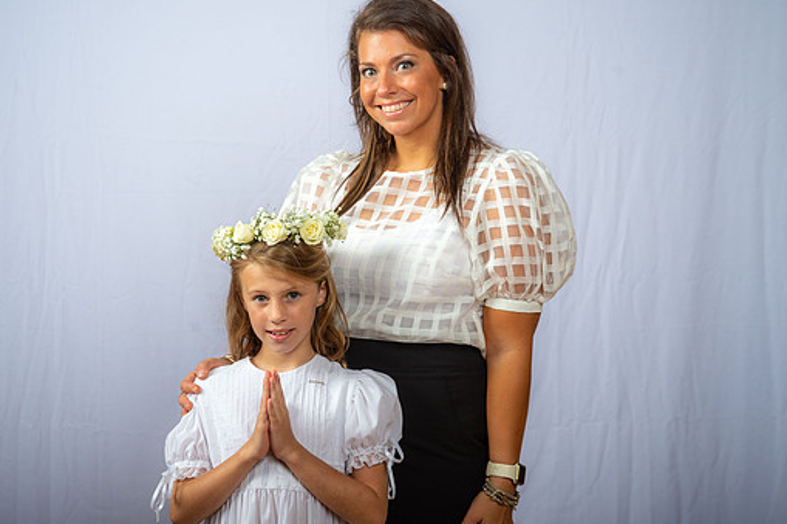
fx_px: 1617
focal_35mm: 74
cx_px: 343
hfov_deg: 27.3
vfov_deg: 18.4
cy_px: 266
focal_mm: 65
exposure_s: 1/200
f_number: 6.3
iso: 250
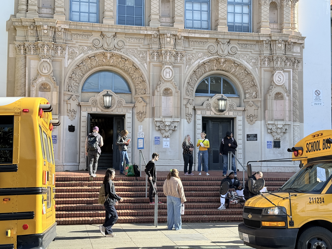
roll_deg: -0.4
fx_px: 460
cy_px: 124
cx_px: 166
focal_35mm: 48
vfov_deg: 30.3
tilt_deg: +4.7
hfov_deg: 39.7
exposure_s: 1/1353
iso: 100
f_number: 1.78
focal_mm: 6.76
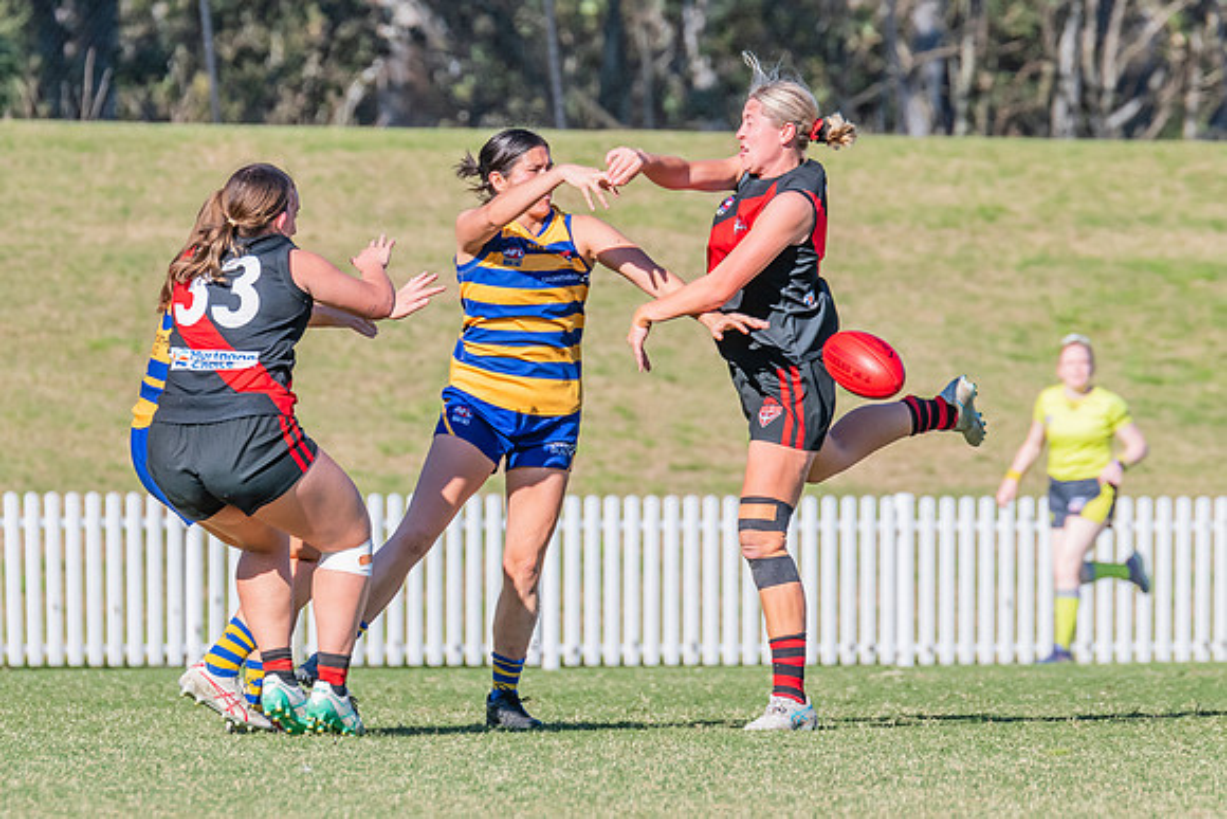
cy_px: 277
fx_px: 21767
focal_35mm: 639
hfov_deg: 3.2
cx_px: 415
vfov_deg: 2.2
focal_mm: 420
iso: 800
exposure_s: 1/1250
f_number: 10
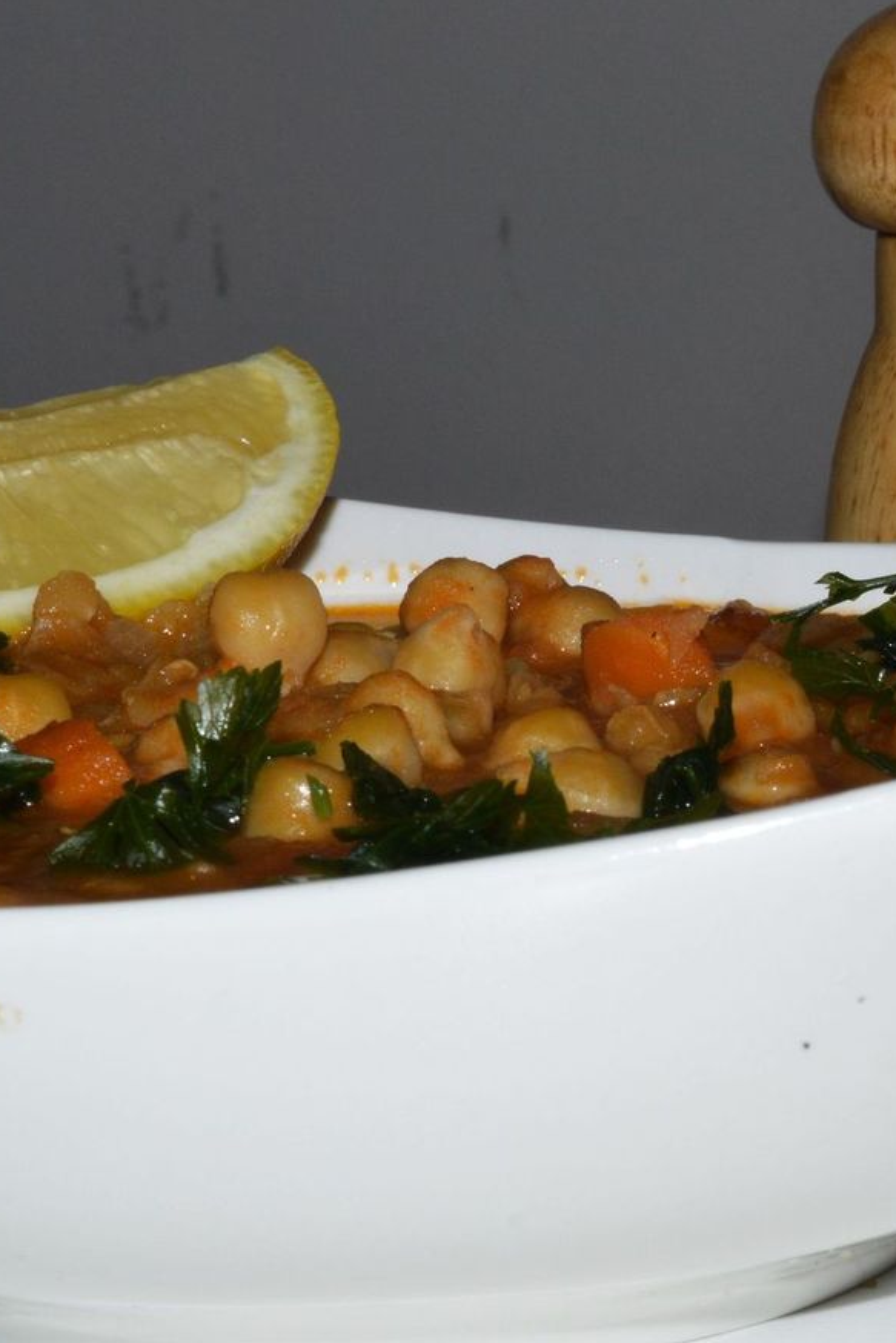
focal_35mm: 116
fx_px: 4329
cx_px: 1282
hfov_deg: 11.4
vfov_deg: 17.6
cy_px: 709
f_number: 25
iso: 200
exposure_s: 1/200
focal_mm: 40
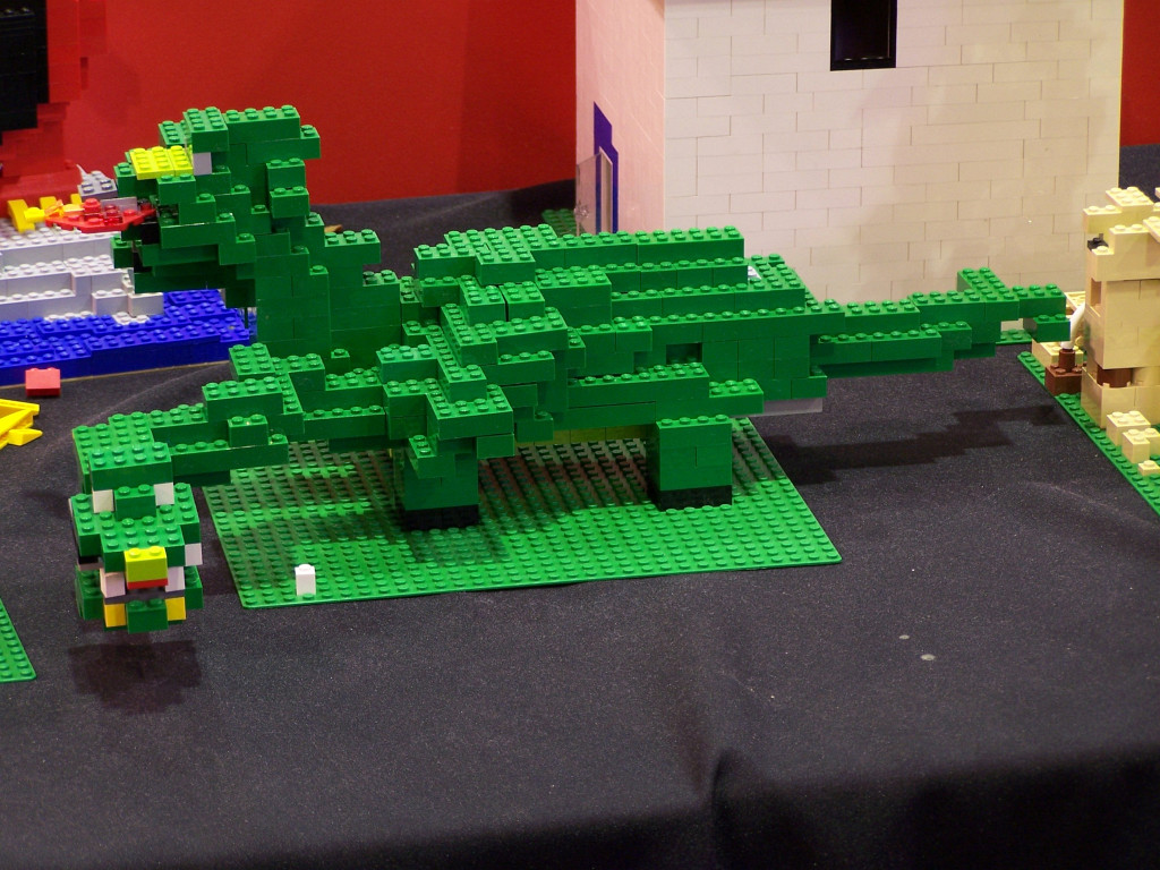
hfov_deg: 14.2
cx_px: 580
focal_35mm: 139
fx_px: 4658
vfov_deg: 10.7
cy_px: 435
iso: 80
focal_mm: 23.1
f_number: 3.2
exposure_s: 1/2
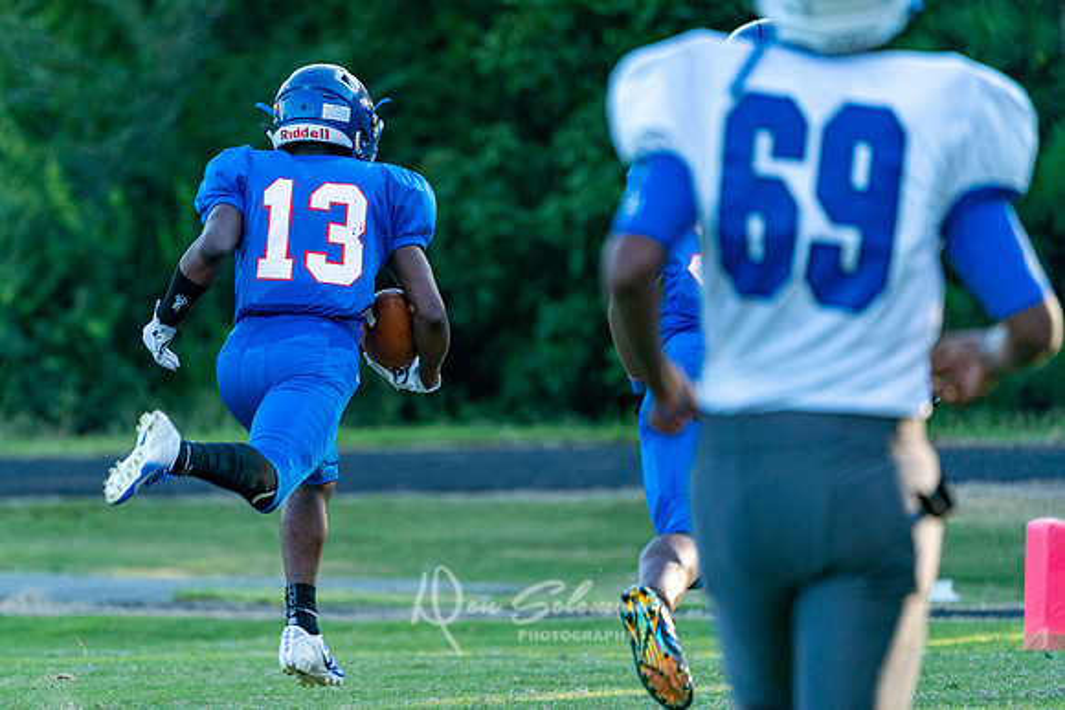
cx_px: 410
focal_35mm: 488
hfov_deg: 4.2
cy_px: 381
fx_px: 14445
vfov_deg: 2.8
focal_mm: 397
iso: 1000
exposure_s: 1/1000
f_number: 5.6
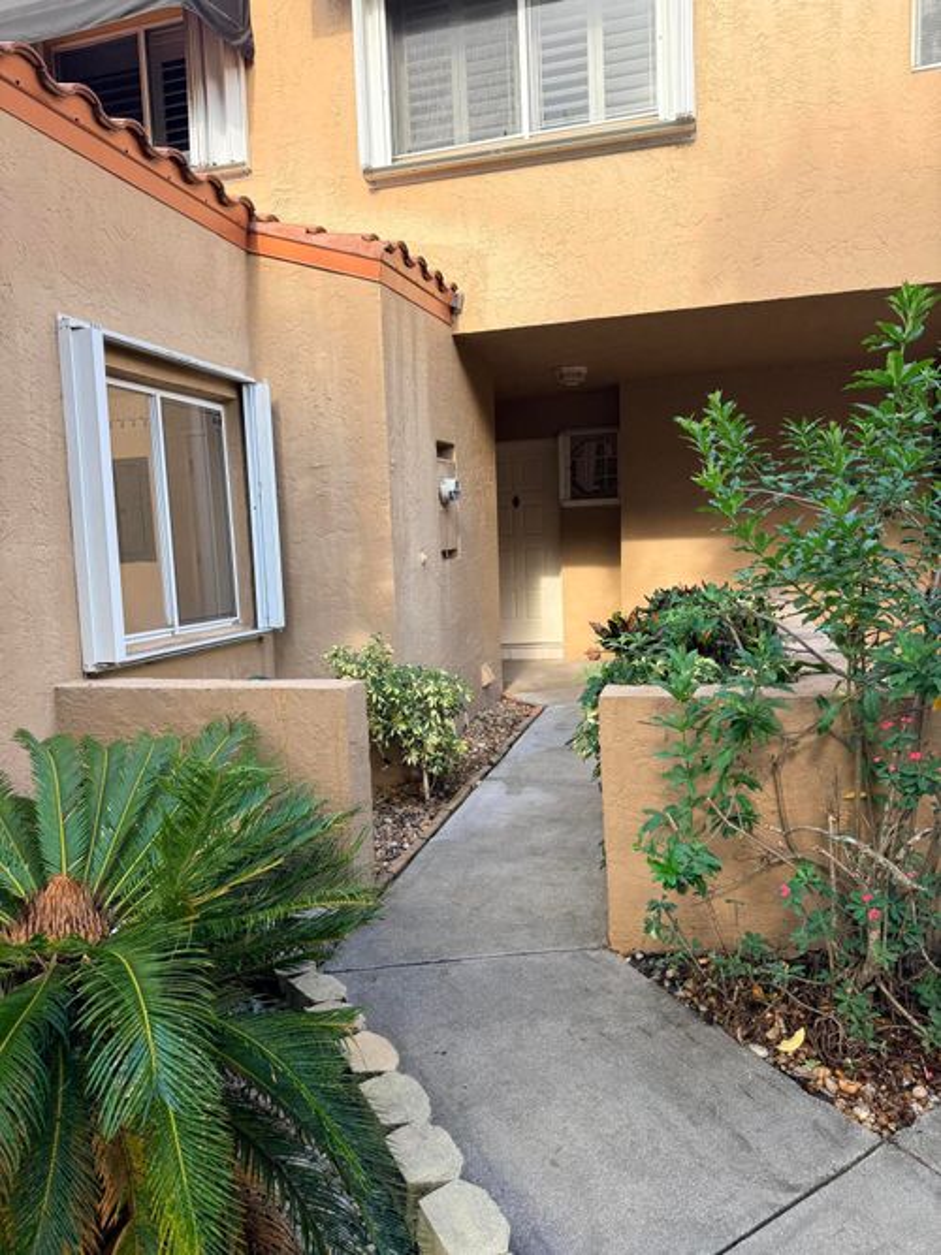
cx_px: 470
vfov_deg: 71.6
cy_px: 628
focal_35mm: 24
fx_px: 870
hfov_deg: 56.8
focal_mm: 6.76
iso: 100
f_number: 1.78
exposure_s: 1/367
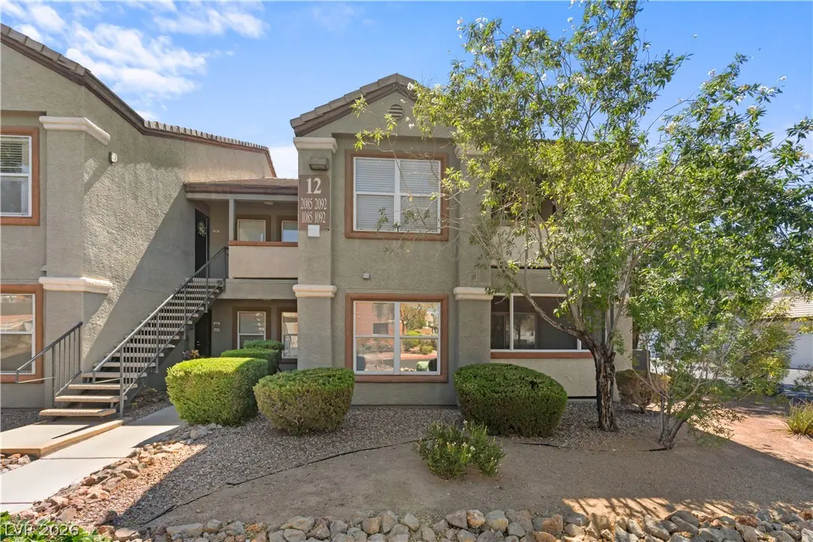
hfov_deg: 100.4
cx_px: 406
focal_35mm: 15
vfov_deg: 77.3
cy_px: 271
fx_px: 339
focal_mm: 10
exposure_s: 1/125
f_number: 8
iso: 100
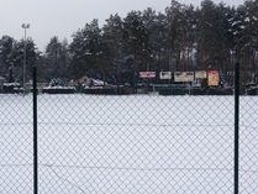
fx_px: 500
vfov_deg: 21.9
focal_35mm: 67
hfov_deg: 28.9
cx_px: 121
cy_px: 106
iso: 50
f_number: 2.4
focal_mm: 4.13
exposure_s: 1/1106
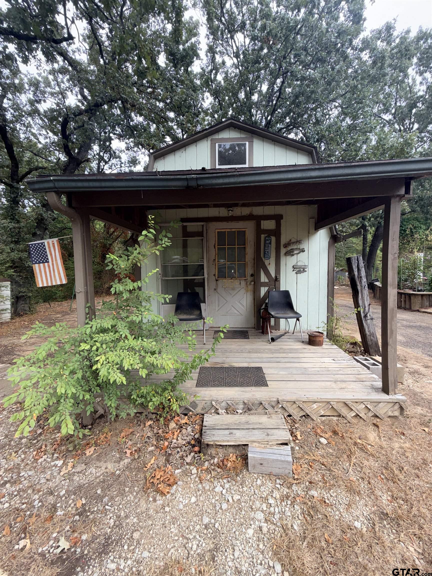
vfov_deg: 102.1
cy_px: 288
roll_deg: +0.1
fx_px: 233
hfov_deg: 85.7
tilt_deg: -3.7
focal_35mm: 14
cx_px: 216
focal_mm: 2.22
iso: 16
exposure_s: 1/139
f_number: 2.2
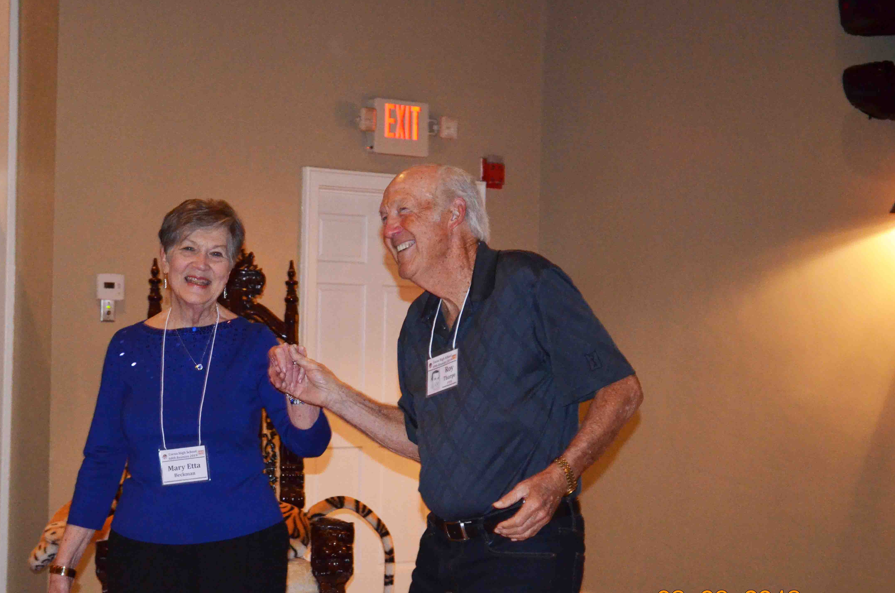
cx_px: 388
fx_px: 2034
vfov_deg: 16.6
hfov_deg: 24.8
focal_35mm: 82
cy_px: 315
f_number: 5.6
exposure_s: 1/60
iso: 3200
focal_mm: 48
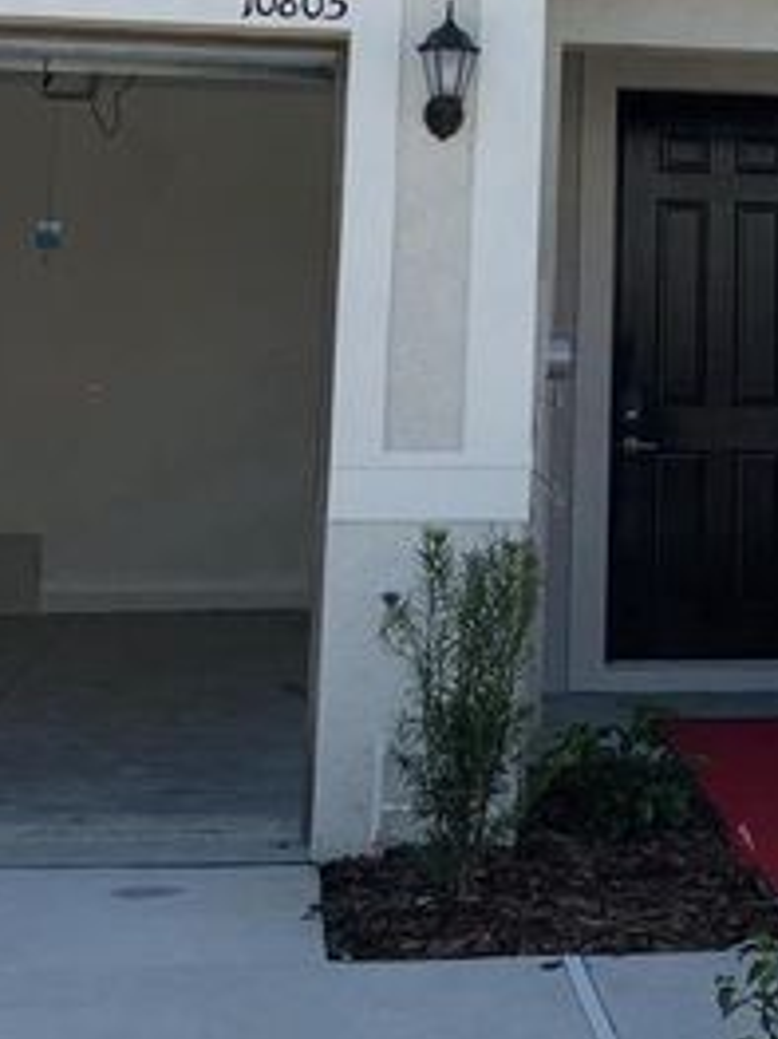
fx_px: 1979
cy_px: -77
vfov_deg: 27.2
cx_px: 782
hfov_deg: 21.4
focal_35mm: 66
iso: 25
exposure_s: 1/919
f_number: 1.8
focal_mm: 4.25
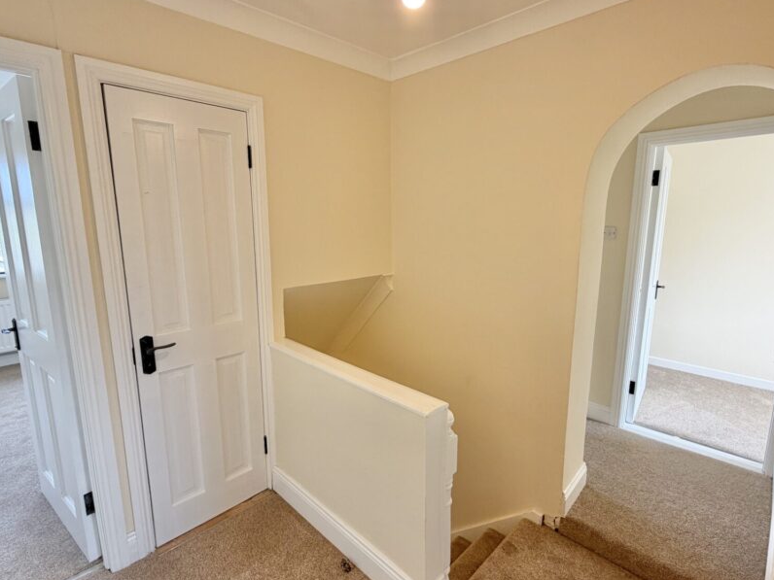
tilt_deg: -10.1
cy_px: 288
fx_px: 402
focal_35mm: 18
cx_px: 388
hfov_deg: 87.8
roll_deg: +0.1
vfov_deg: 71.6
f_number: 2.2
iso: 64
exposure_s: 1/121
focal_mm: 2.22
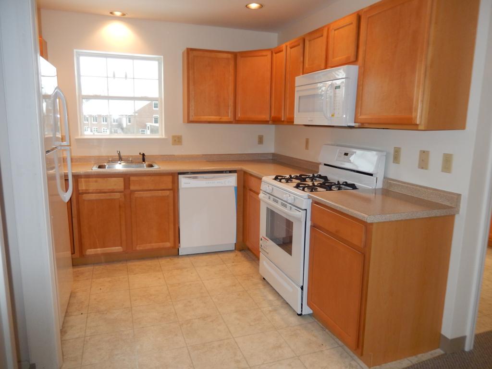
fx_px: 355
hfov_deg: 69.4
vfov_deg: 54.9
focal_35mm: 25
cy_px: 184
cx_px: 246
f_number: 3.4
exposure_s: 1/30
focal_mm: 4.5
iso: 200
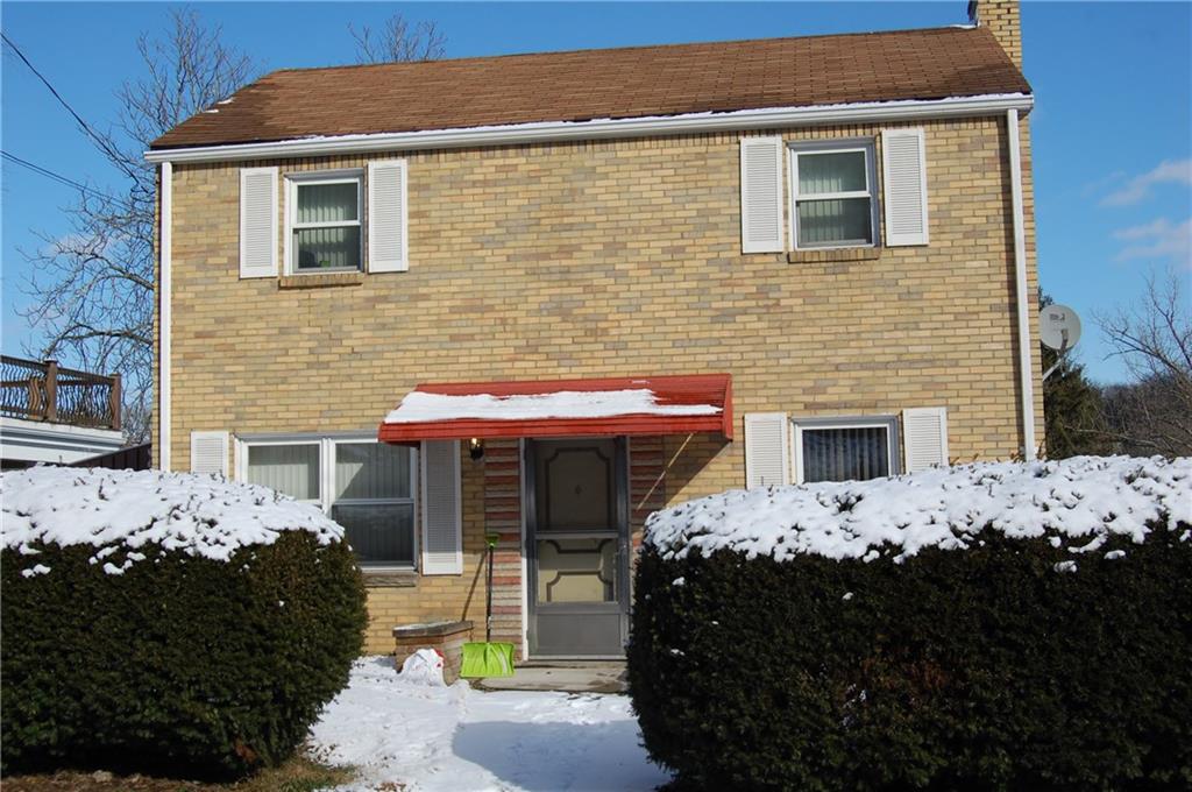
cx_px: 596
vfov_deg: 31.8
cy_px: 396
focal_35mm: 42
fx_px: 1389
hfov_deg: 46.5
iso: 200
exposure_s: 1/400
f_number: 10
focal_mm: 28
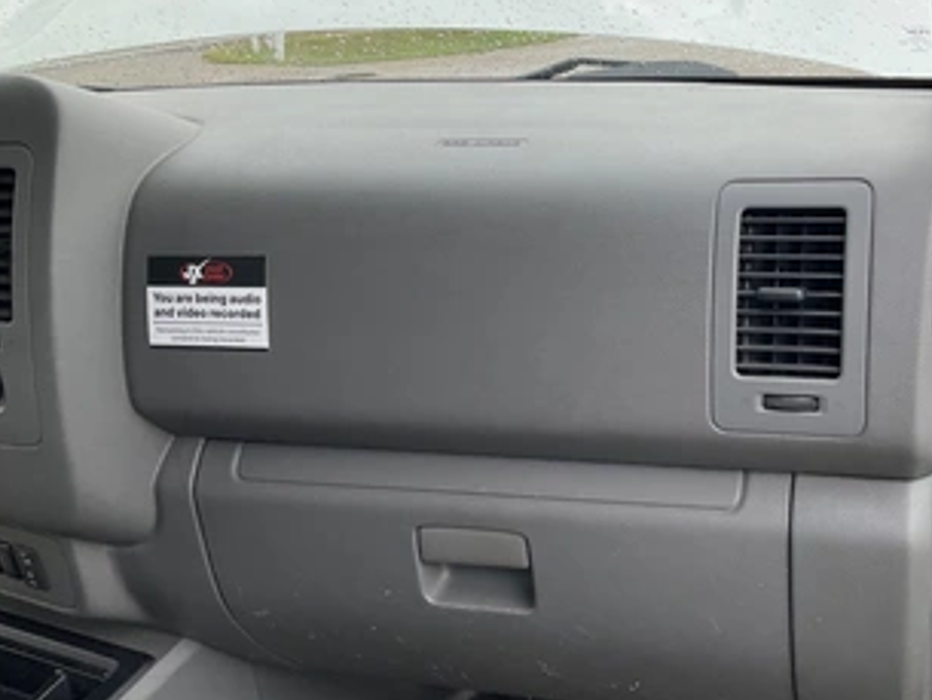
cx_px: 596
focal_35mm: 38
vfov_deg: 37.7
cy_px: 330
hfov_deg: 48.4
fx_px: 1024
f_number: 1.8
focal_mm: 3
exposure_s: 1/126
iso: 16
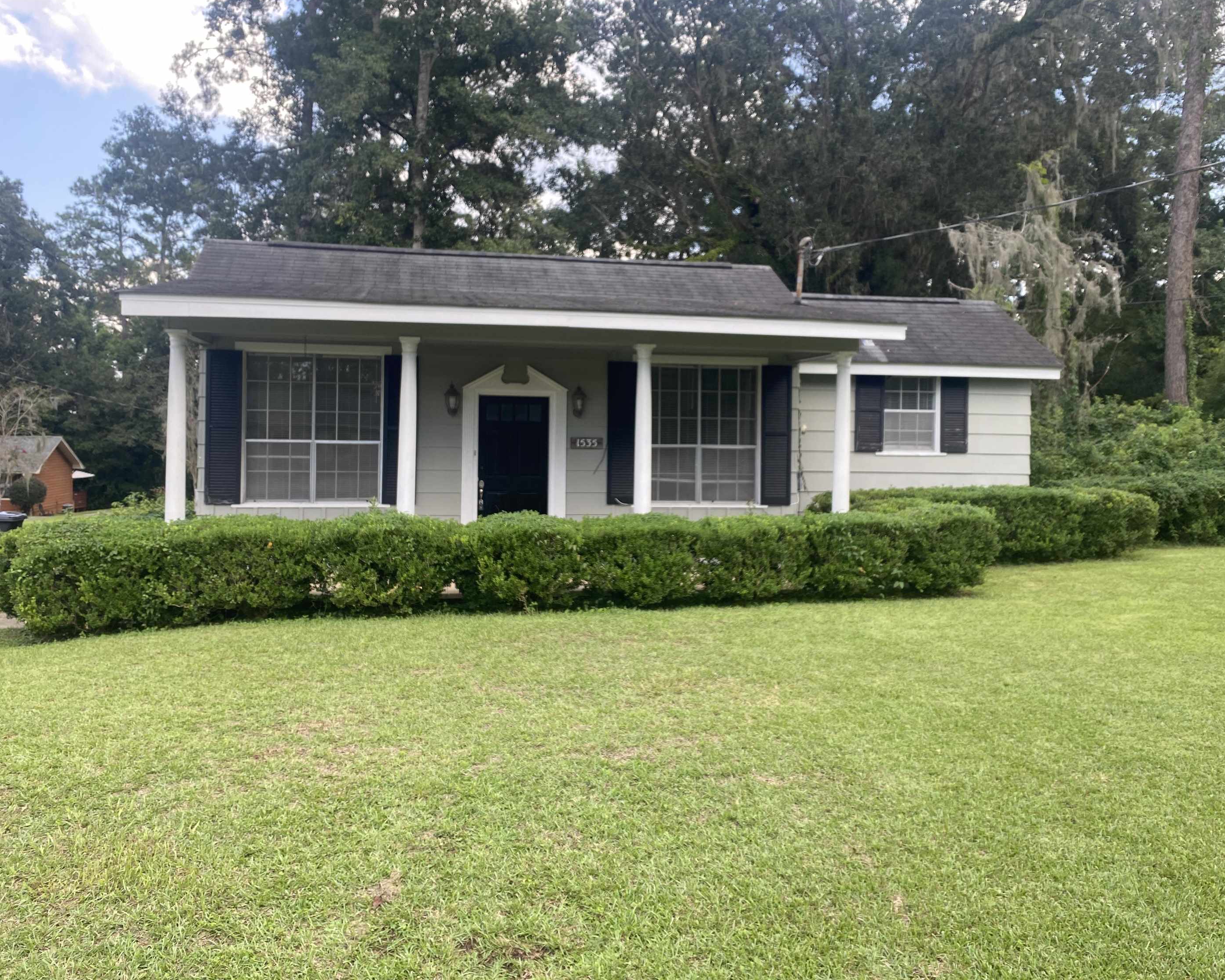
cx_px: 598
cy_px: 473
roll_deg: -0.4
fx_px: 1015
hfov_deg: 62.2
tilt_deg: -1.1
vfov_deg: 51.5
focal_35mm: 28
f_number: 1.8
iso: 32
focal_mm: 4.25
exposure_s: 1/352
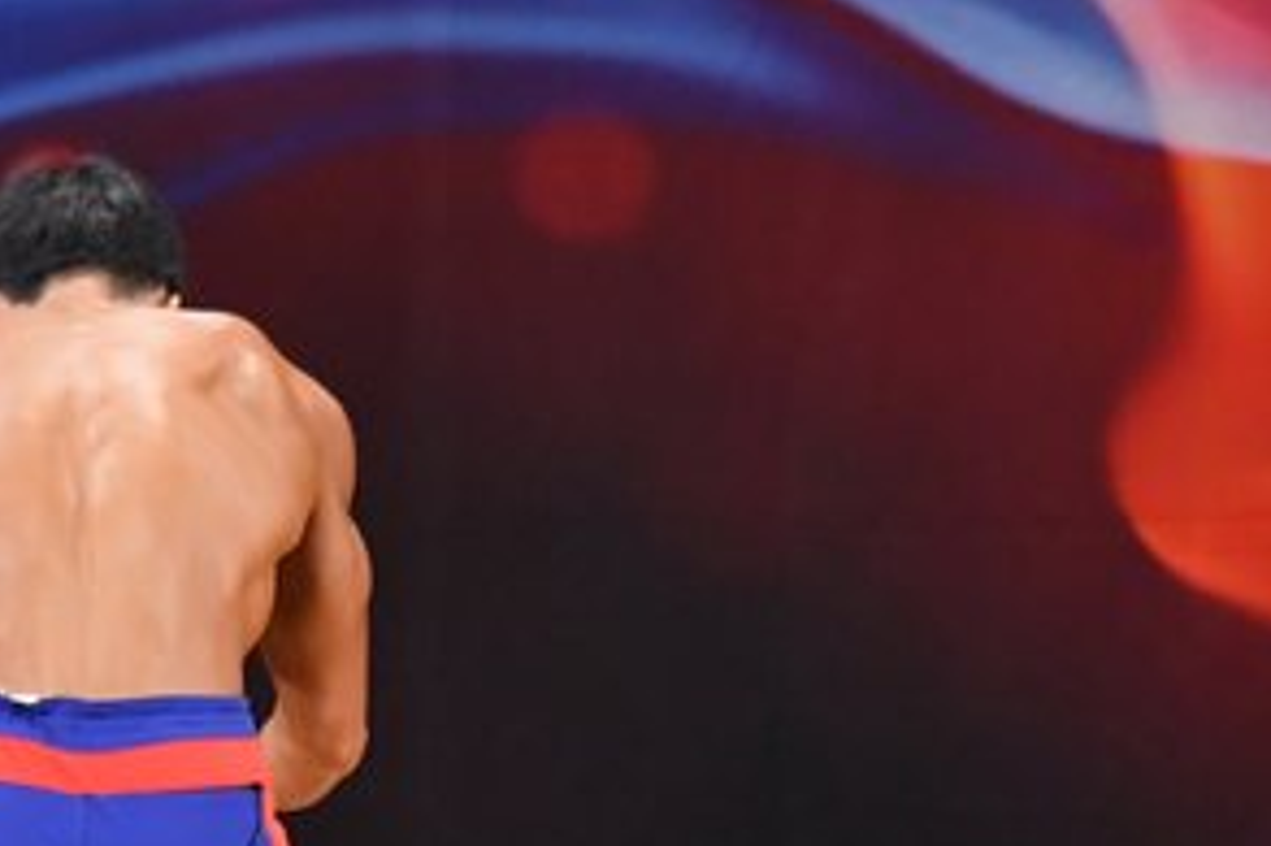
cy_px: 837
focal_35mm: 674
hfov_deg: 3.1
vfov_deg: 2.0
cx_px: 80
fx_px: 23782
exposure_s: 1/400
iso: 3200
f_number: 5.6
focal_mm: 170
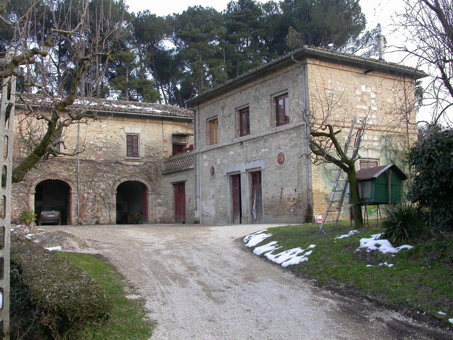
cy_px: 170
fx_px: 497
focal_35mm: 38
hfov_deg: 49.0
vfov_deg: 37.7
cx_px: 226
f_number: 4.2
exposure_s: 1/119
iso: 100
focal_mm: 7.85
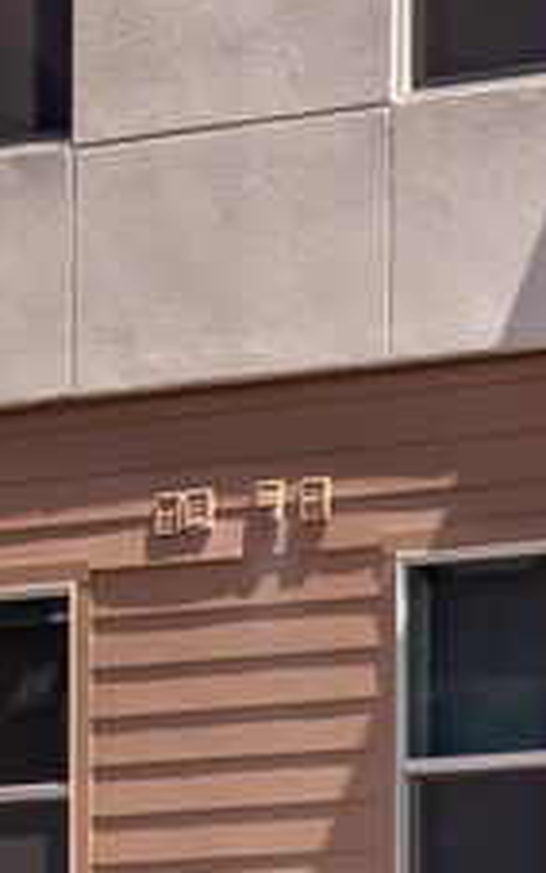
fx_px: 13134
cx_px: -834
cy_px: 162
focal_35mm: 552
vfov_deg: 3.8
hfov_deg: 2.4
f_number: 5
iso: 500
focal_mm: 120
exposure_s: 1/4000
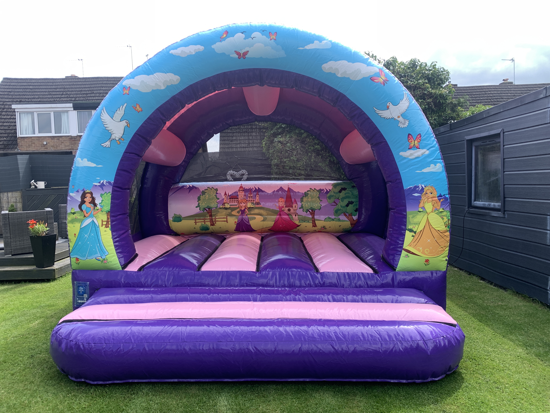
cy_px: 206
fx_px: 413
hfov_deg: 67.3
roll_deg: +2.5
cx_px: 275
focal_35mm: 26
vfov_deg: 53.1
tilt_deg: -4.9
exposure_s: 1/903
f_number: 1.8
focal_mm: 4.25
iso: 25
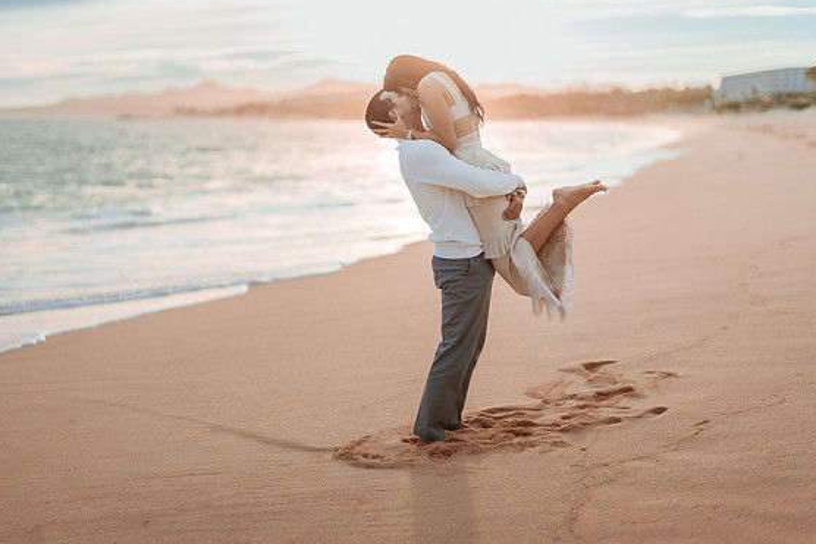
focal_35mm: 61
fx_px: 1383
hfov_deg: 32.9
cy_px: 268
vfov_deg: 22.3
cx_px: 401
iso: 250
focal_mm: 58
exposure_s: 1/8000
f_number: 1.4
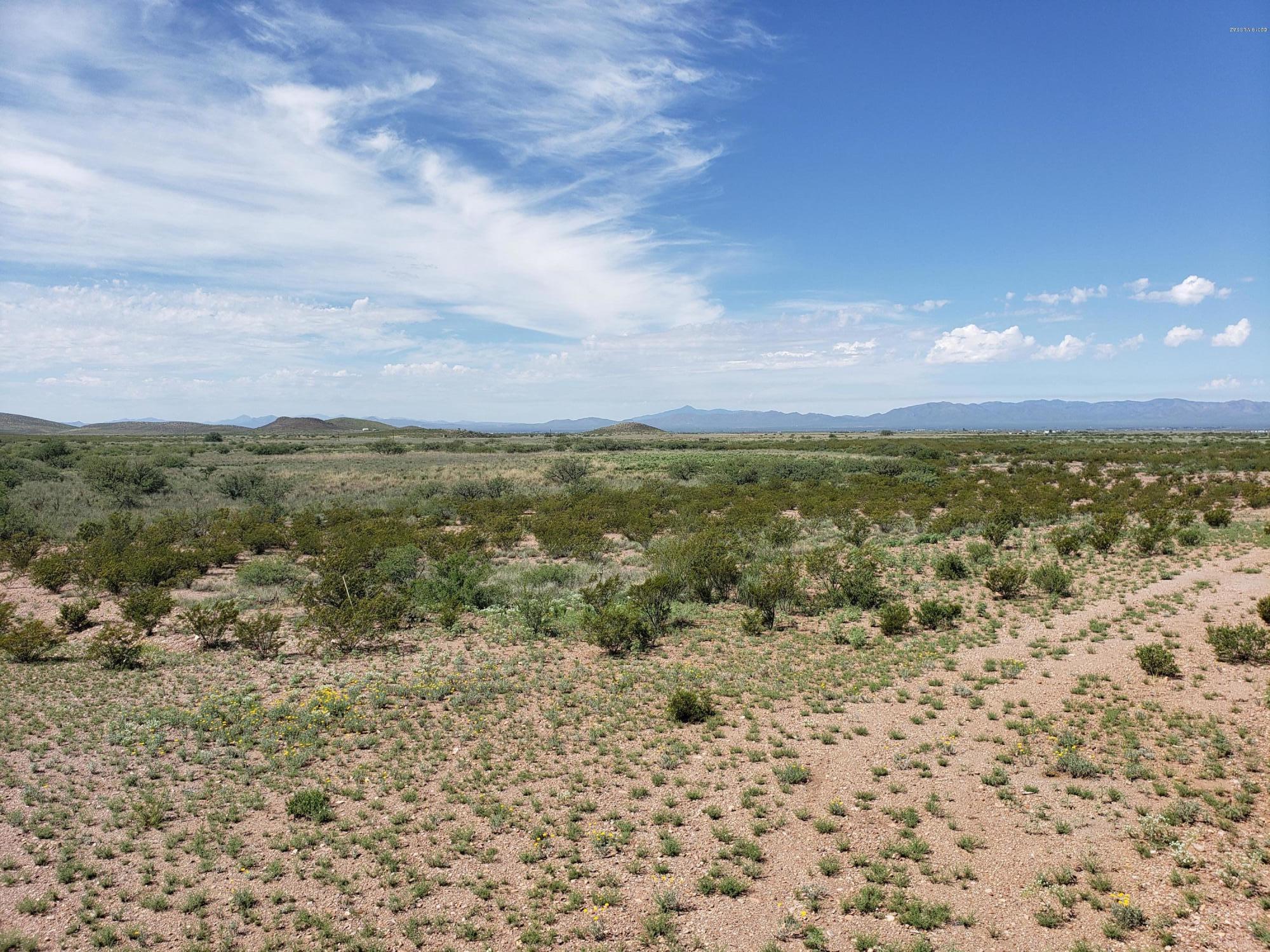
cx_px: 635
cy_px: 476
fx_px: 954
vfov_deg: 53.1
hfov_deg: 67.3
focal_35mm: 26
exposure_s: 1/1799
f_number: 2.4
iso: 50
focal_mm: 4.3
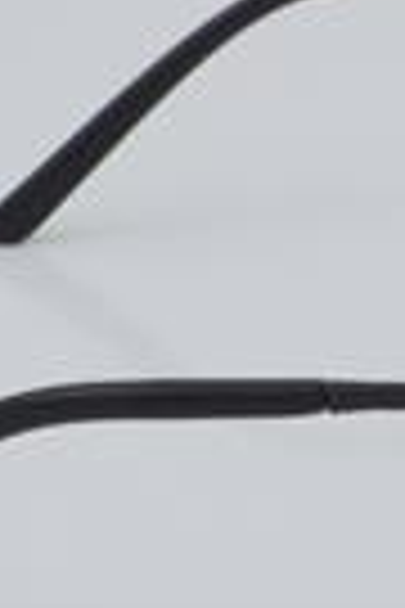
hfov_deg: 6.1
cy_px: 266
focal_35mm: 222
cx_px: 608
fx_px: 3746
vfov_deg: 9.3
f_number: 32
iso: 100
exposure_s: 1/3
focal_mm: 50
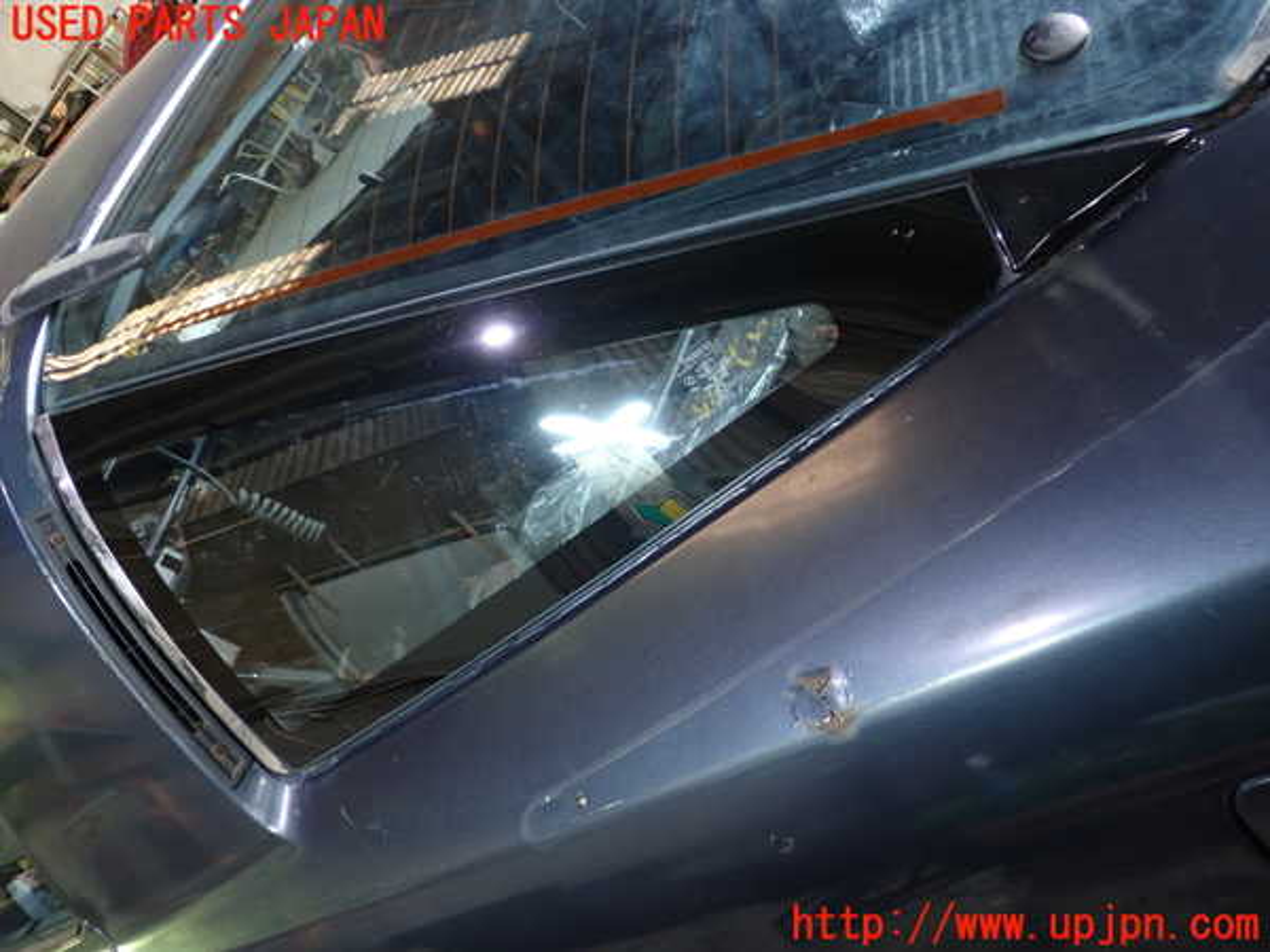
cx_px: 635
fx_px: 1101
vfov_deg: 46.8
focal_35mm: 30
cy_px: 476
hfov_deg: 60.0
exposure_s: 1/30
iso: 250
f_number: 2.3
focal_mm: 5.4
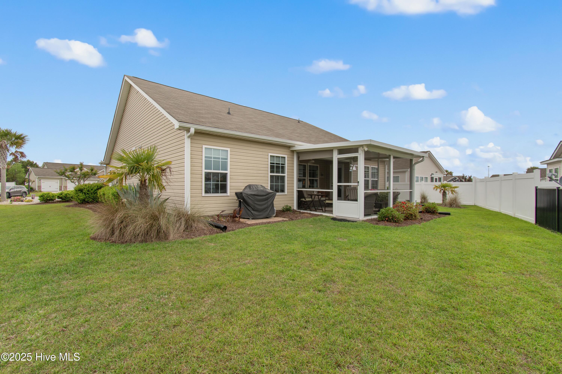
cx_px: 281
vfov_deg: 77.3
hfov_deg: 100.4
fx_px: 234
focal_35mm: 15
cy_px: 187
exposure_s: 1/200
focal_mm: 10
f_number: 8
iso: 100
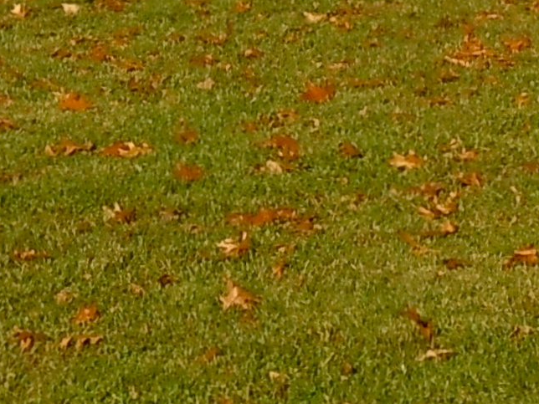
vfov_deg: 6.5
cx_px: 678
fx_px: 3426
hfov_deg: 8.9
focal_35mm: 220
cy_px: -493
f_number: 4
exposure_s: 1/800
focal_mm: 5.9
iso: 100
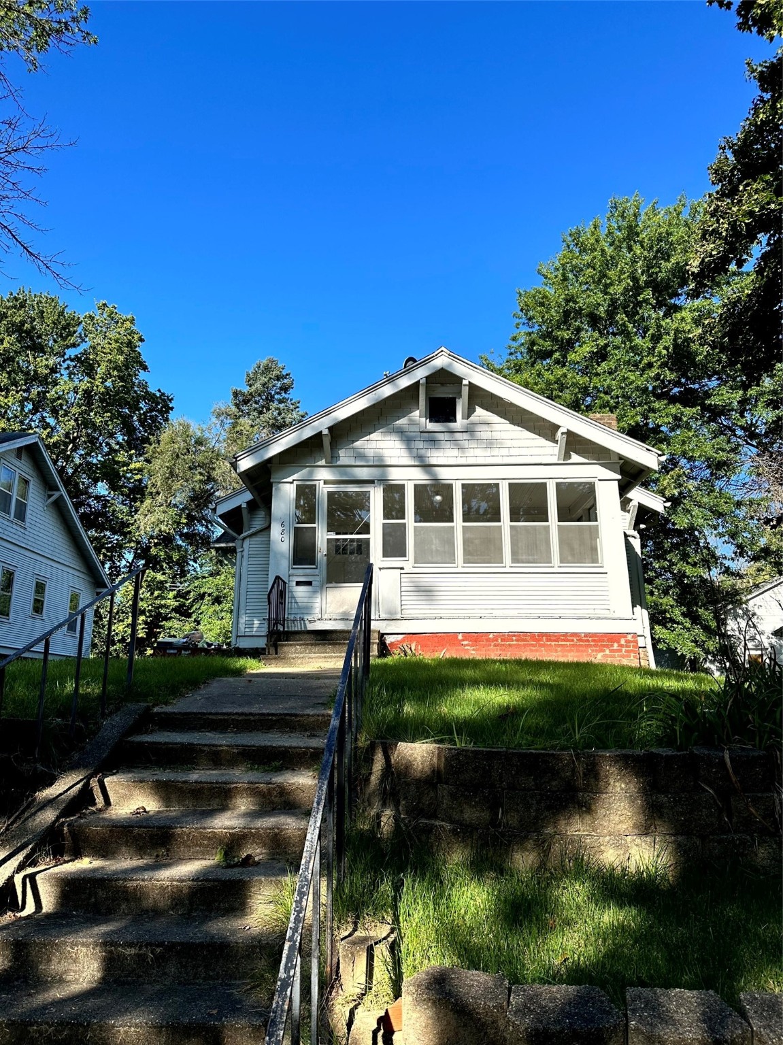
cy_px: 522
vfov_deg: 71.6
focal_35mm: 24
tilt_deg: +14.4
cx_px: 392
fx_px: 724
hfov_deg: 56.8
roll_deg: -0.9
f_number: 1.78
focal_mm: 6.86
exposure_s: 1/2469
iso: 80
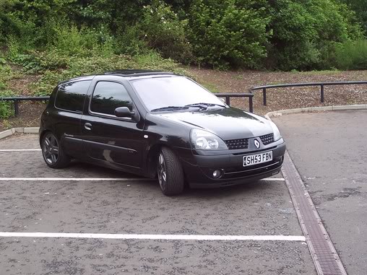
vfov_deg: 25.7
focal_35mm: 57
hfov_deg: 33.8
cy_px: 138
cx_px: 184
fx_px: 604
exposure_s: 1/60
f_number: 3.4
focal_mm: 8.6
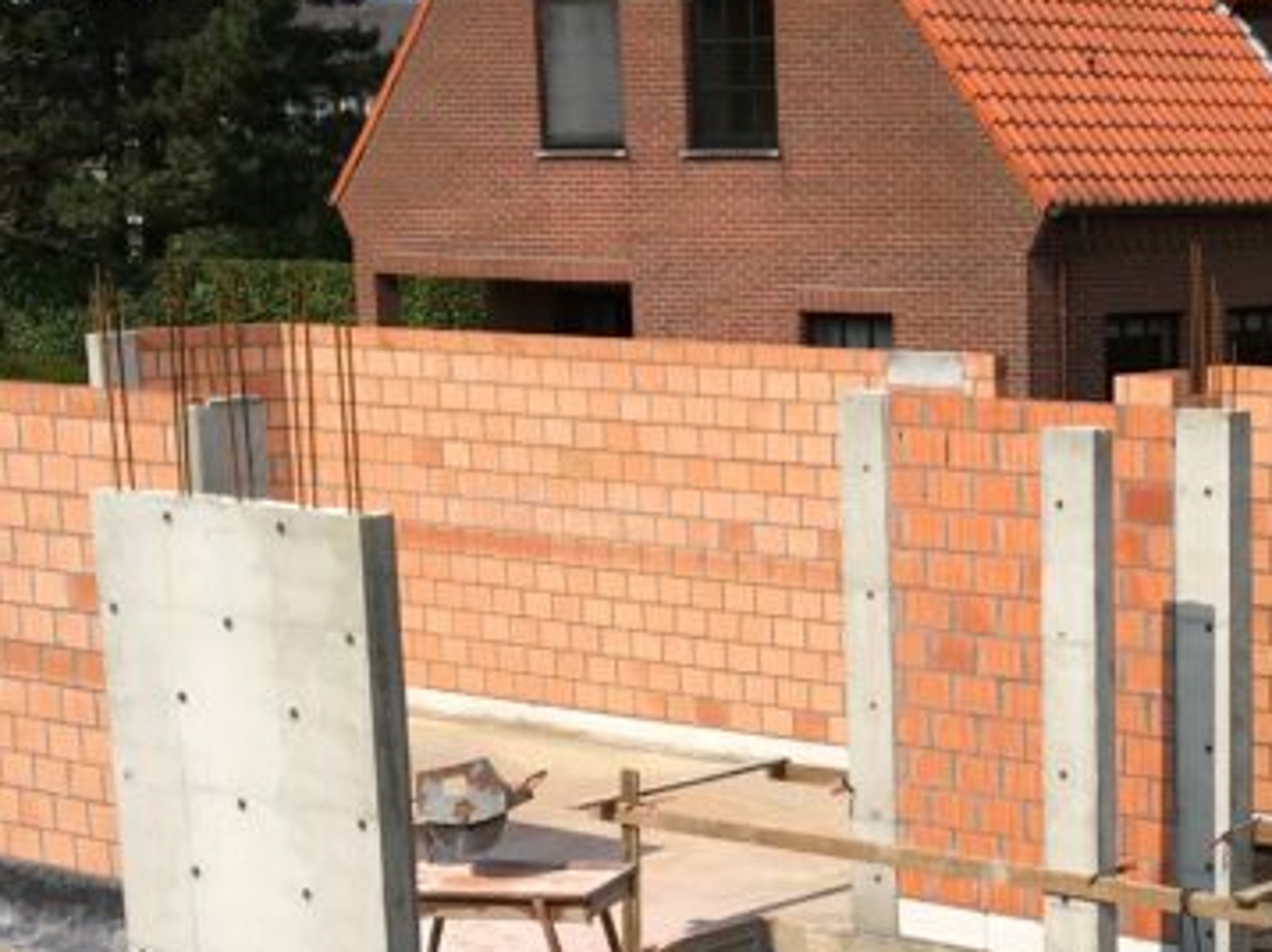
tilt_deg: -11.8
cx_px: 1176
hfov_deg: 22.9
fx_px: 3048
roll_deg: +0.3
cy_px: 860
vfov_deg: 17.5
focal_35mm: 83
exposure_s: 1/2024
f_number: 2.2
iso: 25
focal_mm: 4.15
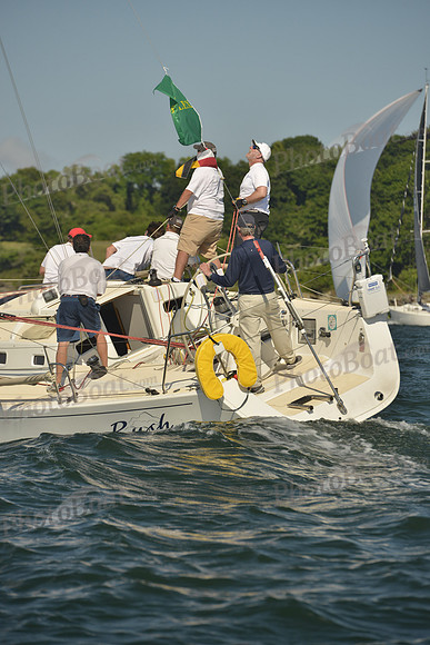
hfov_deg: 6.9
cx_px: 215
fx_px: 3581
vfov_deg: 10.3
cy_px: 322
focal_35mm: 200
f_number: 8
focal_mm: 200
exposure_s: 1/1250
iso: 400
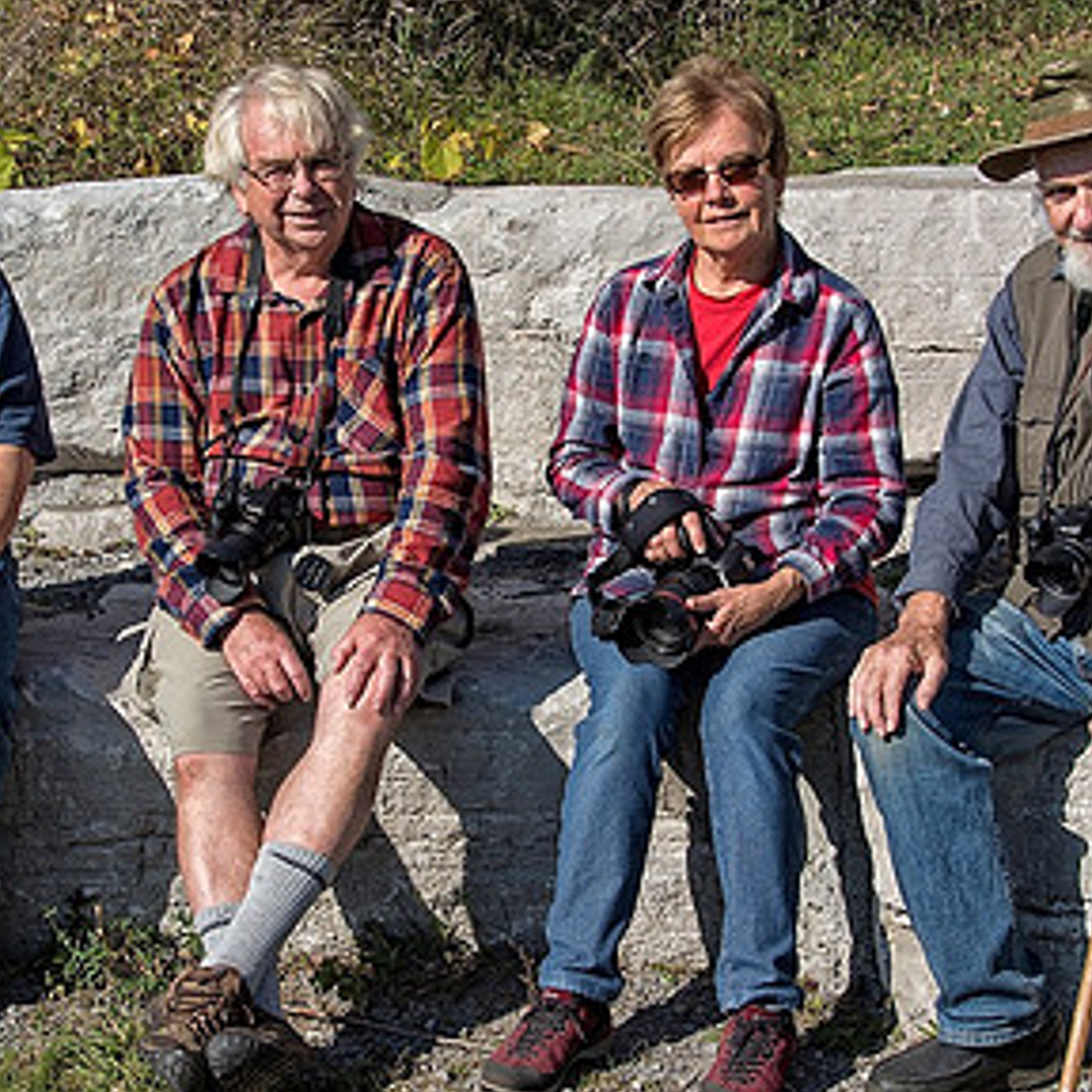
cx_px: 474
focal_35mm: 77
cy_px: 563
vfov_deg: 22.5
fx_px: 2748
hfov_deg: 22.5
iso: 80
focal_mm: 45
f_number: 11
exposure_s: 1/200
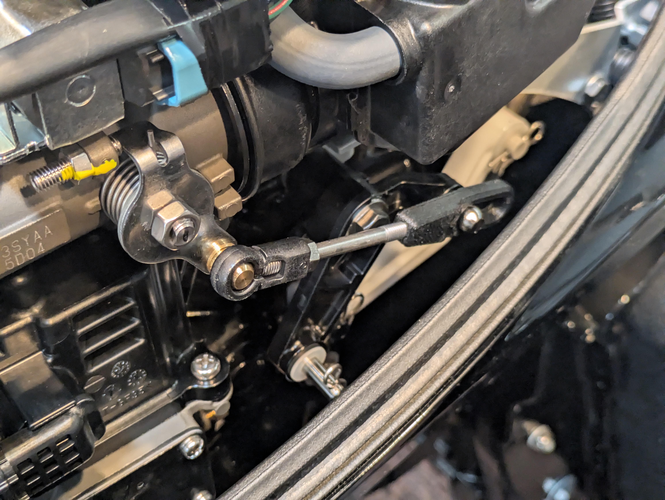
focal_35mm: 51
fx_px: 980
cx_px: 332
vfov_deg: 28.6
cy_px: 250
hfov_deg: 37.5
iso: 550
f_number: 1.89
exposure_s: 1/60
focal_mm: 5.43
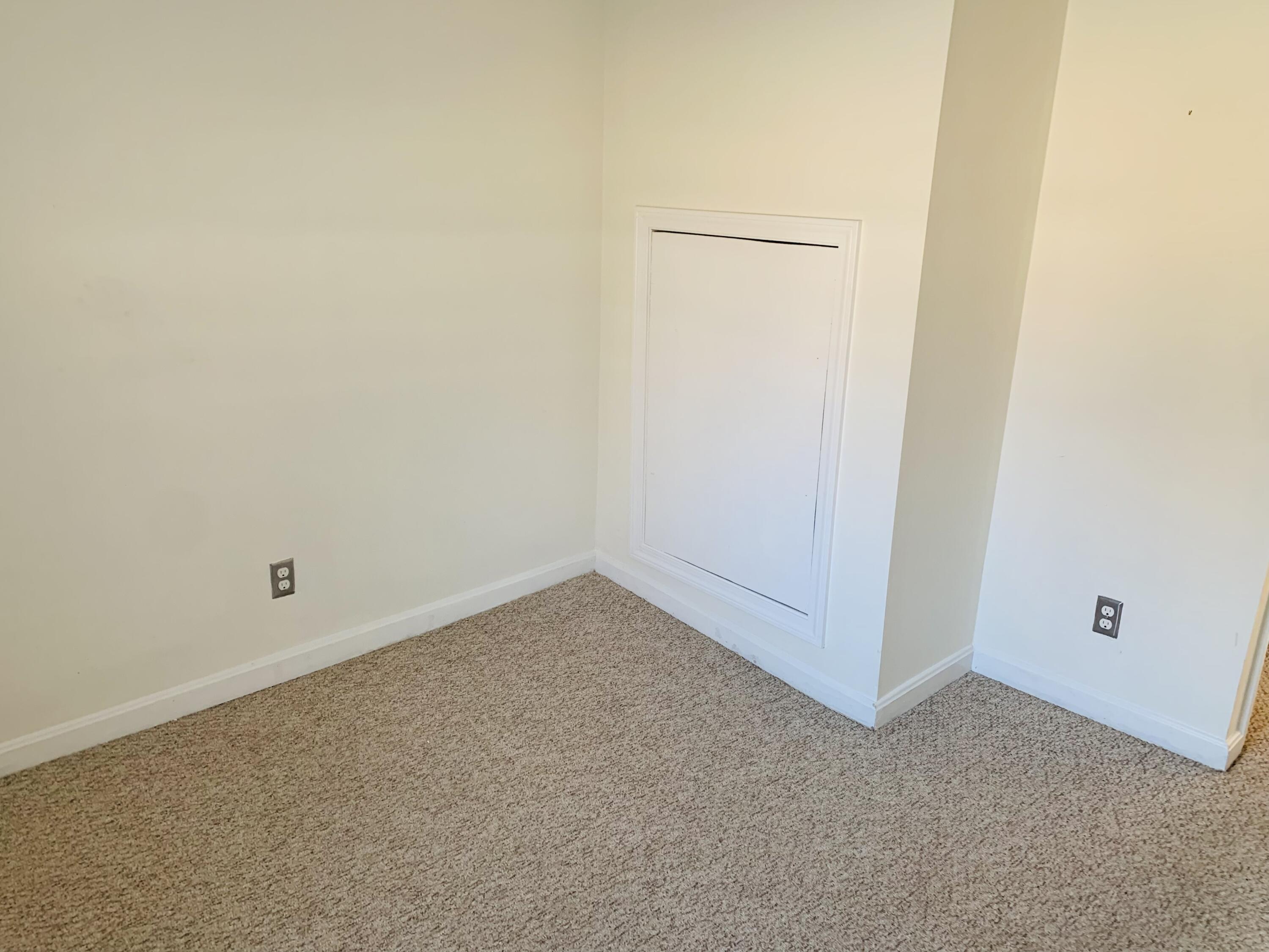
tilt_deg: -18.3
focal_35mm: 26
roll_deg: -0.7
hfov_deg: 67.3
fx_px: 953
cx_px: 634
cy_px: 476
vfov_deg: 53.1
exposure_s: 1/60
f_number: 1.8
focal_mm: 4.25
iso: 125
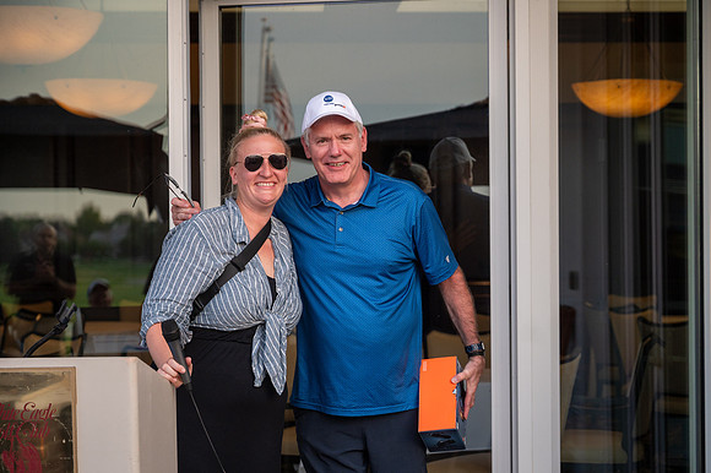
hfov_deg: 25.3
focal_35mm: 80
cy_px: 263
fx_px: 1581
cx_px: 401
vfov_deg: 17.0
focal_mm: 70
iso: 500
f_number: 4
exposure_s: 1/500
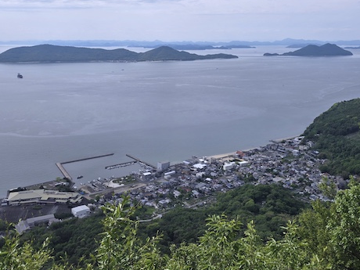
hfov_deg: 46.7
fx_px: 416
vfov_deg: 34.7
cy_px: 50
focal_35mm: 40
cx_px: 207
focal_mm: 6.3
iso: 12
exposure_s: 1/1228
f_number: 1.7
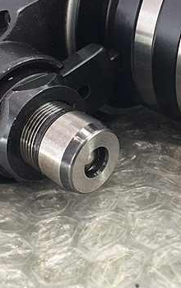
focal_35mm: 56
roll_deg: +2.3
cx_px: 104
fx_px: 441
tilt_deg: -24.8
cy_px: 127
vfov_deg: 36.2
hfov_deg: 23.2
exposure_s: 1/33
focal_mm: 4.15
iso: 64
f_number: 2.2
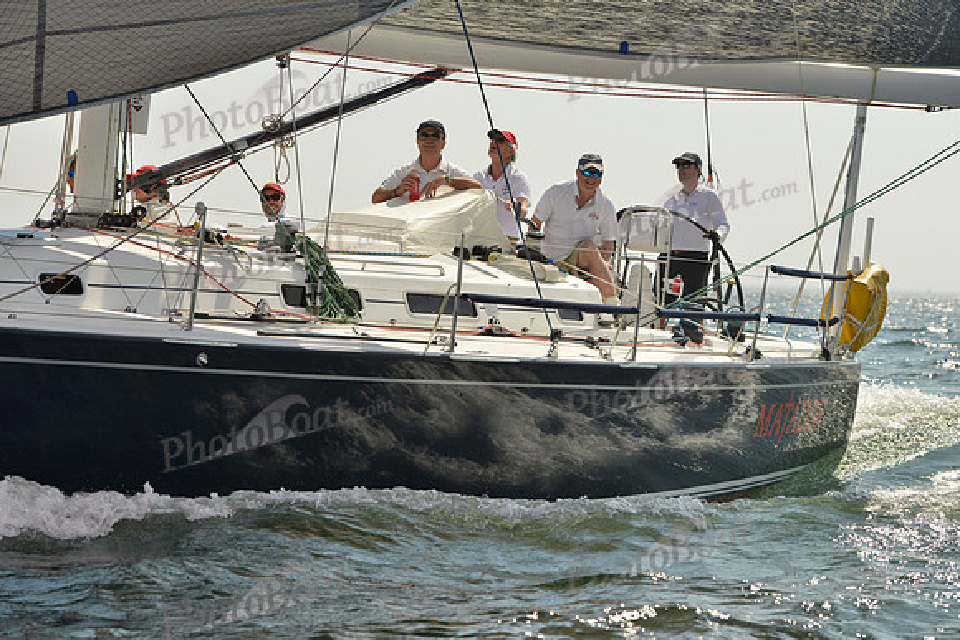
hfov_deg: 20.8
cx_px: 480
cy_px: 320
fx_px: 2614
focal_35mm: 98
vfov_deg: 14.0
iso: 200
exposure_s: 1/1250
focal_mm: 98
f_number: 6.3
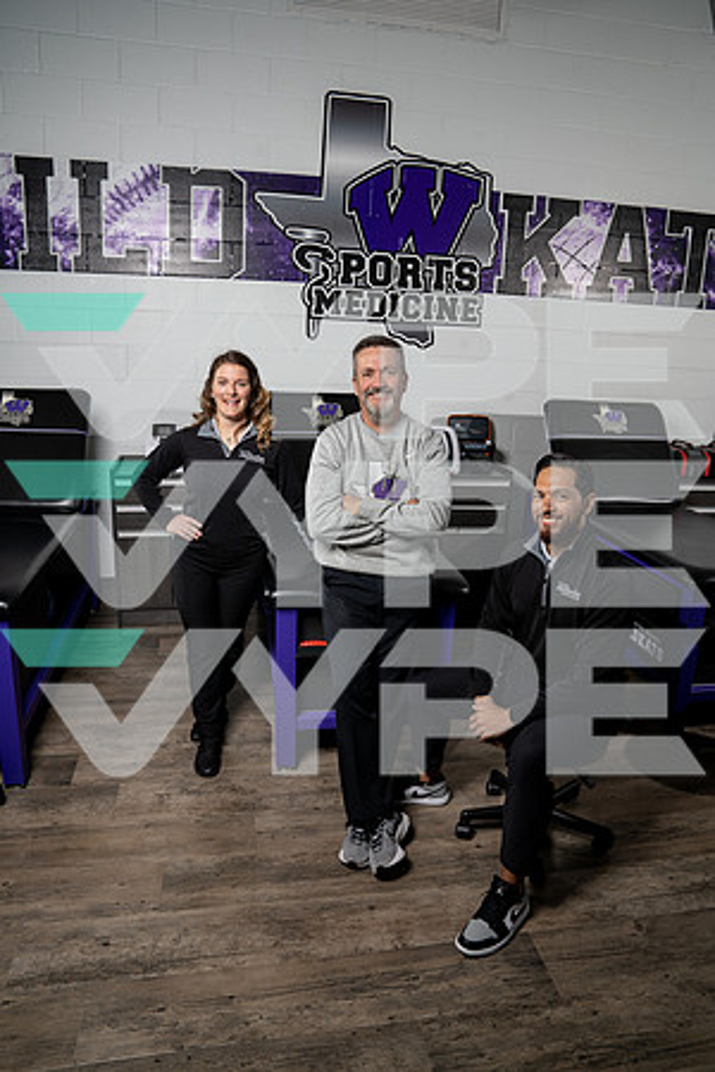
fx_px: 745
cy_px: 536
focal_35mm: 25
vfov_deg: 71.5
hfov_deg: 51.3
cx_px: 358
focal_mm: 25
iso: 200
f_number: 8
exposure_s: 1/250
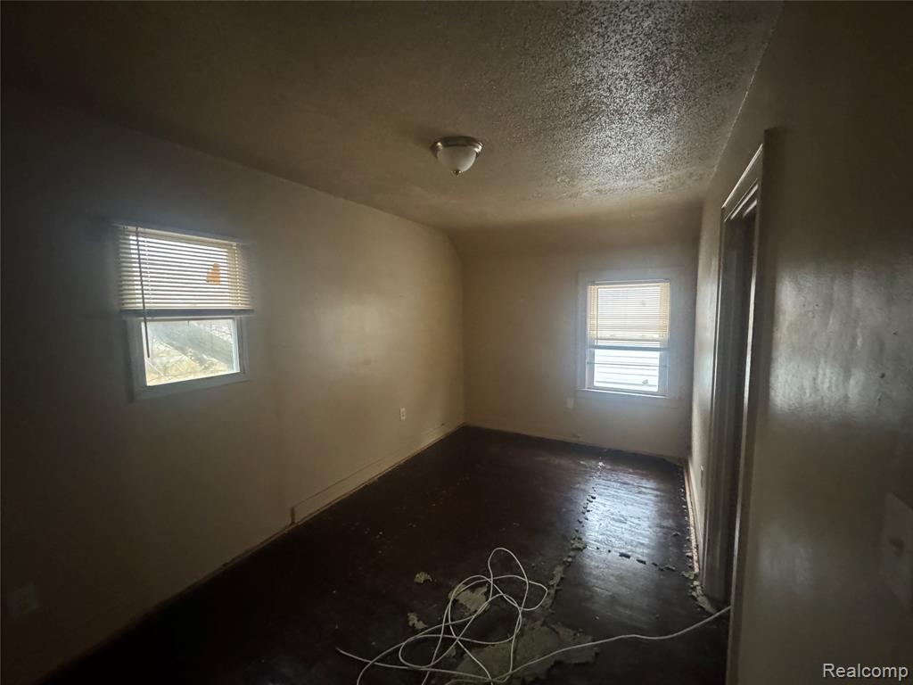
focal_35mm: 14
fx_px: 369
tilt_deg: -10.3
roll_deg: -0.4
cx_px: 456
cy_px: 342
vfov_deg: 85.7
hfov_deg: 102.1
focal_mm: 2.22
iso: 1600
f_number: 2.2
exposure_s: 1/39
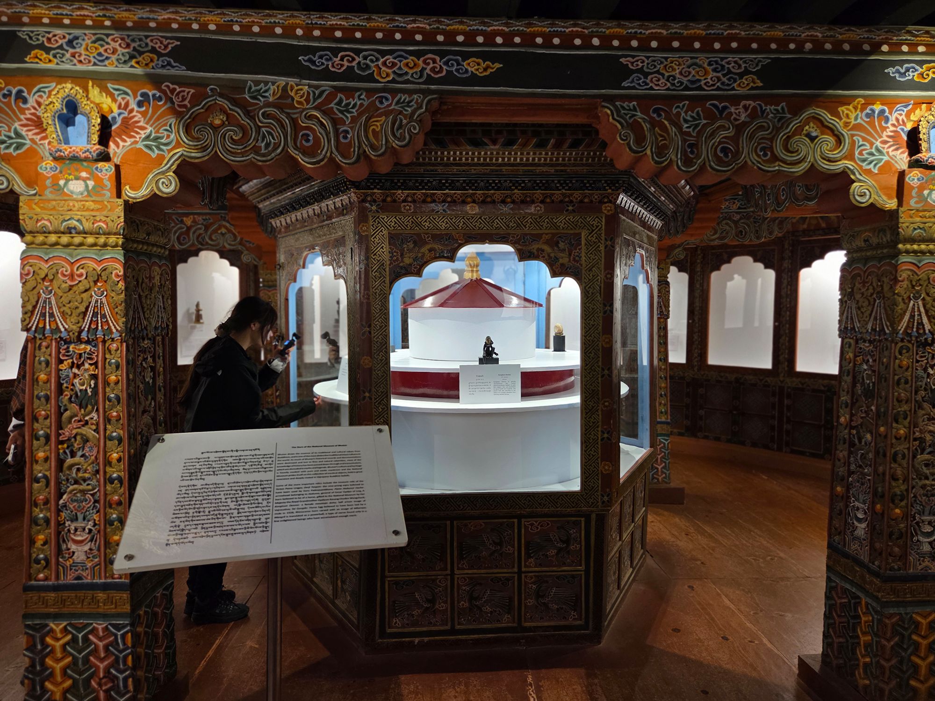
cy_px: 350
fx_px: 621
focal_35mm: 23
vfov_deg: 58.9
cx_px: 468
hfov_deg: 73.9
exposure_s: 1/55.6
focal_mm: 5.4
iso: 250
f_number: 1.8
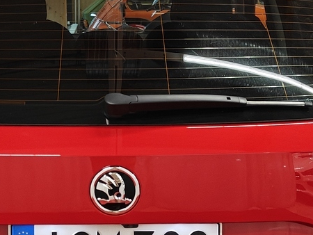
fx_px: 869
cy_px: 219
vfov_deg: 15.2
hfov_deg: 20.4
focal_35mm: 96
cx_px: 112
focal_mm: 5.59
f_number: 1.8
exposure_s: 1/50
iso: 80
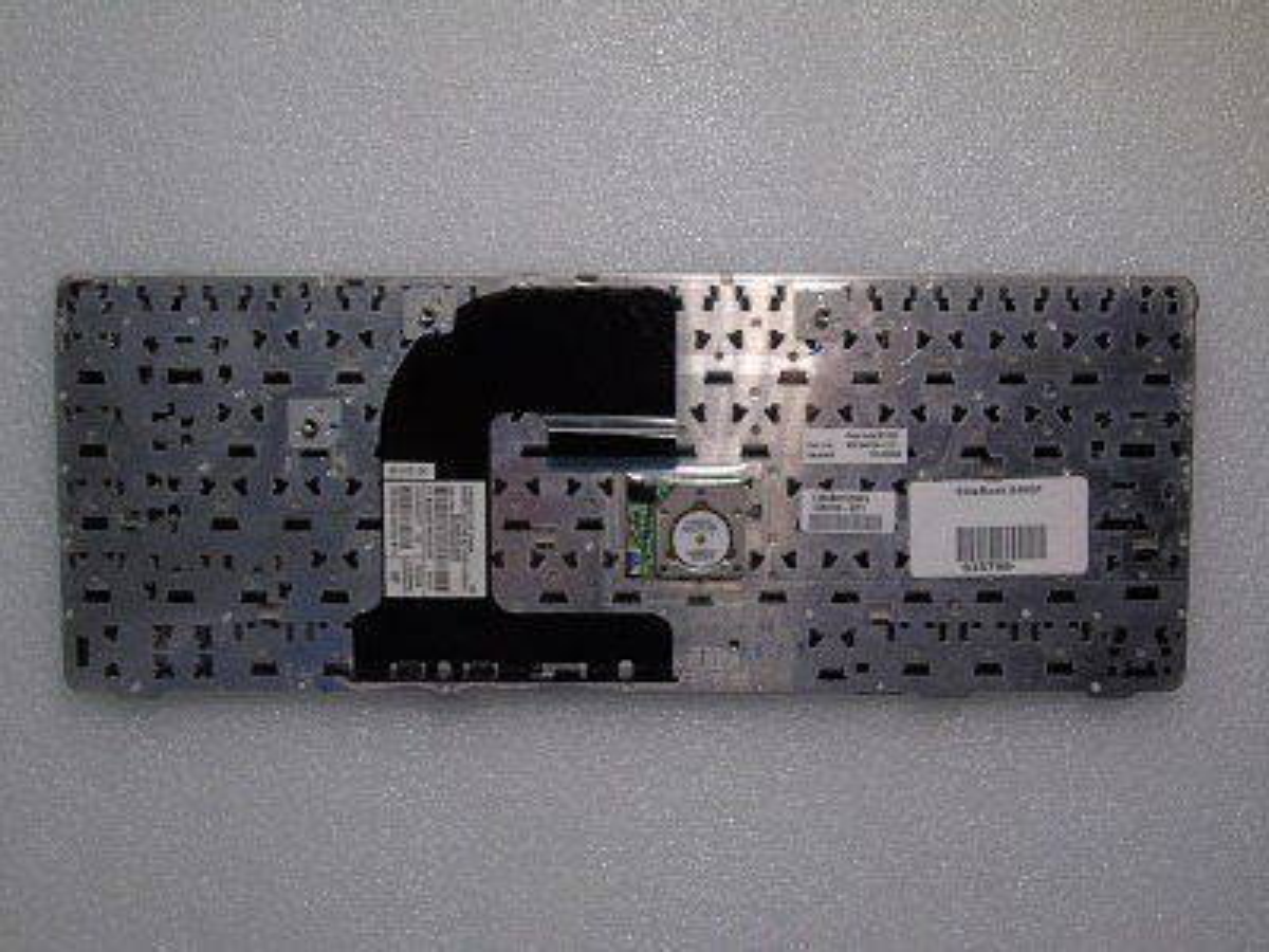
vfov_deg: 41.8
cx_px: 634
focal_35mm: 34
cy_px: 476
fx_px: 1246
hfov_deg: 54.0
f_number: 5.3
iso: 100
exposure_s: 1/13
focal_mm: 6.1
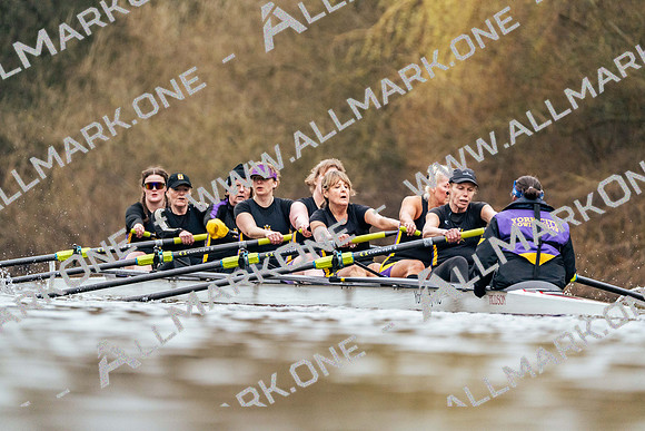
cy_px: 216
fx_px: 10752
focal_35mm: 600
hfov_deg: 3.4
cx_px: 322
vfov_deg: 2.3
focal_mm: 600
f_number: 6.3
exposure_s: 1/2000
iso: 5000
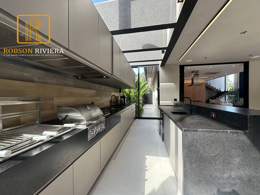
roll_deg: +0.3
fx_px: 105
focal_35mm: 14
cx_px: 130
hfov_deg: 102.1
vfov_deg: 85.7
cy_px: 98
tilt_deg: -0.3
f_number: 2.2
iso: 50
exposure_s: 1/120
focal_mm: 2.22
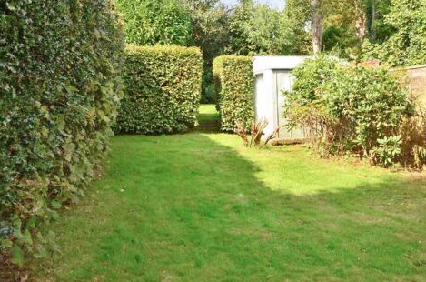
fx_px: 496
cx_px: 236
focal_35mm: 42
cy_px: 87
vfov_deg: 31.4
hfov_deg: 46.4
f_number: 14
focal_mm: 20
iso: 200
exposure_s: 1/25
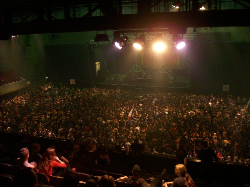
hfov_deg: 51.4
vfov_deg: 39.6
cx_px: 125
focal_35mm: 36
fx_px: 260
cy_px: 94
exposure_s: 1/8
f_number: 2.7
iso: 160
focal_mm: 6
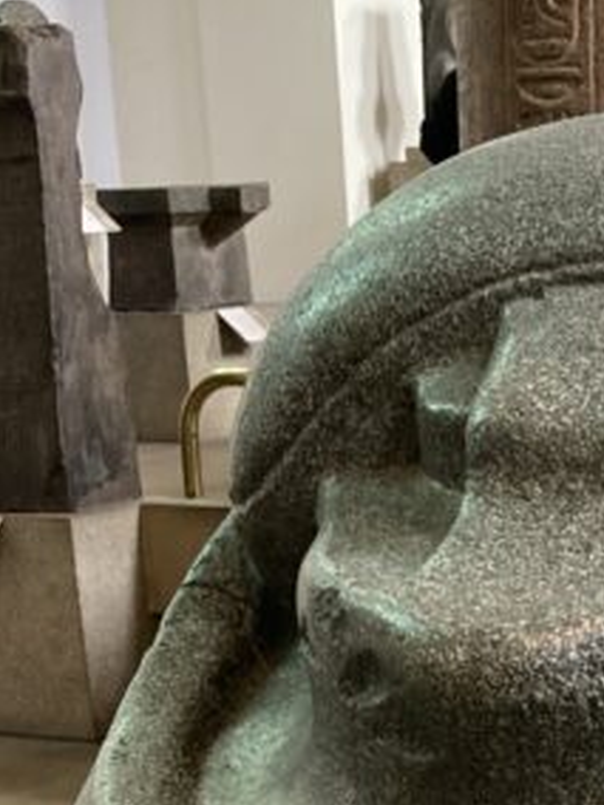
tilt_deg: -18.4
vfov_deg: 18.2
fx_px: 2350
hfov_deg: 14.4
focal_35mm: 101
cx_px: 630
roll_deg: +2.0
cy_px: 1040
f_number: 1.8
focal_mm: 3.99
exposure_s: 1/50
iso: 160
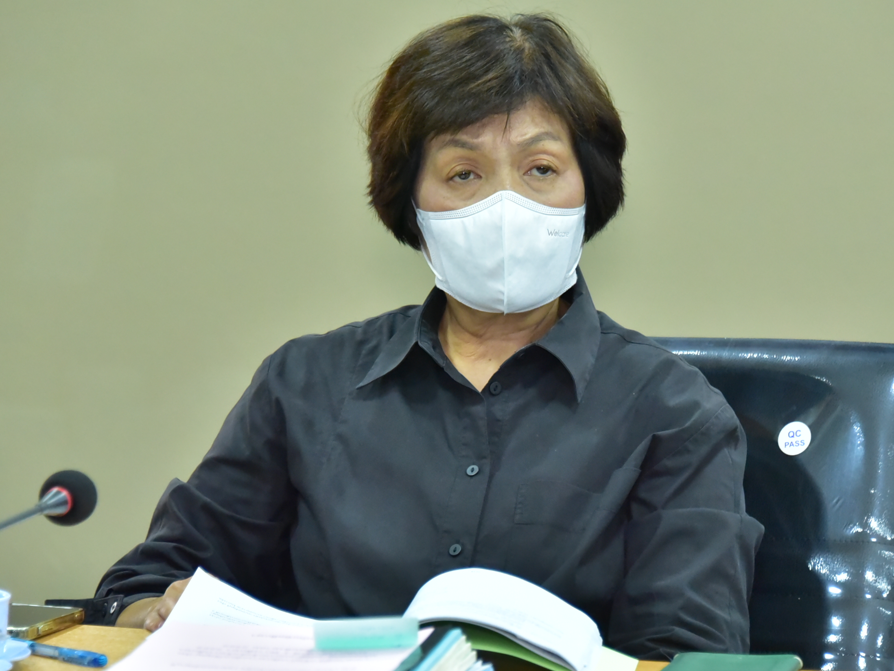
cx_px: 500
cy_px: 330
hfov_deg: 8.4
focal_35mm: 237
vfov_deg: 6.3
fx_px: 6121
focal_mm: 180
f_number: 5.6
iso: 6400
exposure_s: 1/200
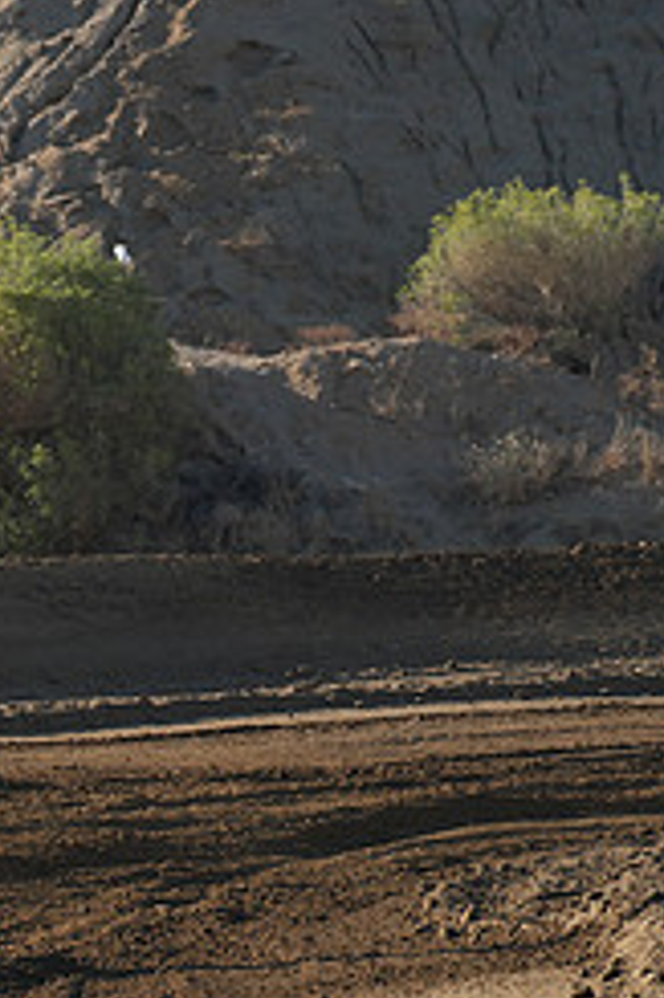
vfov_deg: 4.7
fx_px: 12134
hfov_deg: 3.1
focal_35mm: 438
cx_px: -477
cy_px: 707
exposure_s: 1/250
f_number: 11
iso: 250
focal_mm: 185
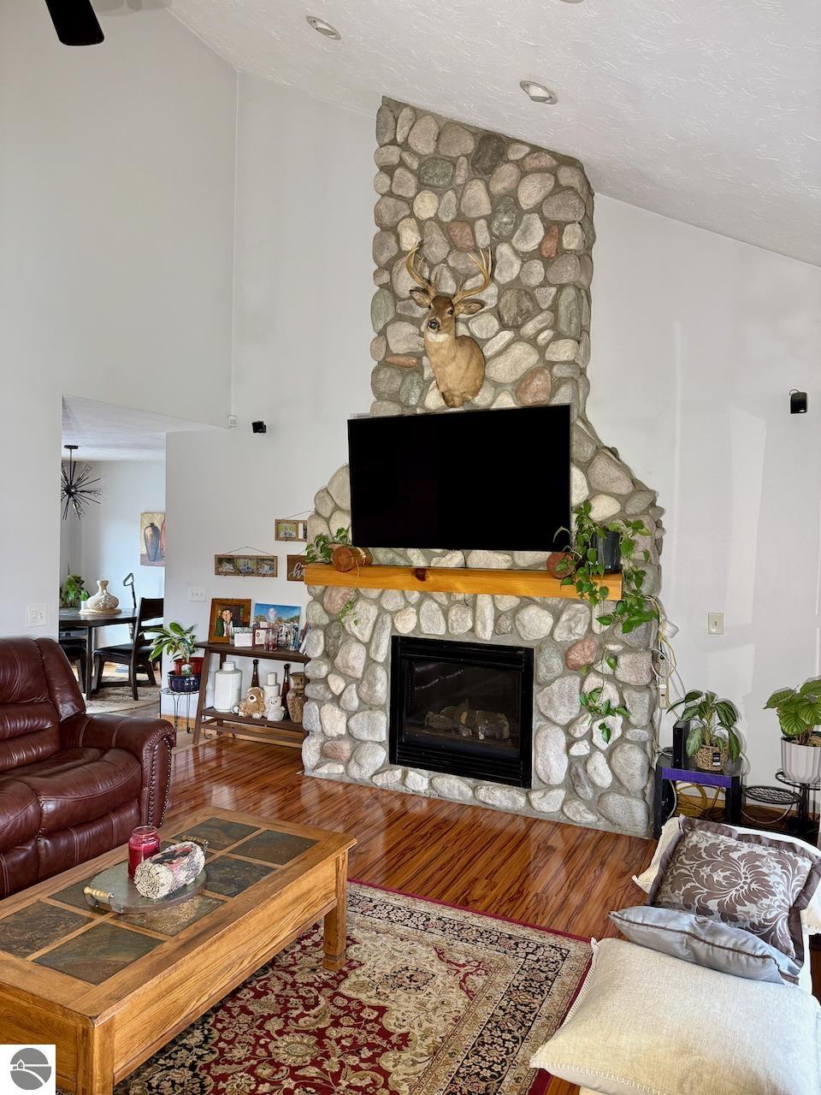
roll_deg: -1.4
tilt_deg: -0.5
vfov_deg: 71.6
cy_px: 548
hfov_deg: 56.8
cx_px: 410
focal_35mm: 24
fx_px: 759
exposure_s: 1/85
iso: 200
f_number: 1.78
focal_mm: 6.76
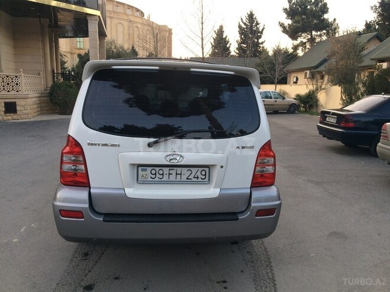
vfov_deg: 48.2
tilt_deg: -11.7
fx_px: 327
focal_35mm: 29
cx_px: 195
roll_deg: +0.0
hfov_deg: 61.7
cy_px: 146
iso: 50
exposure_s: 1/100
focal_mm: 4.15
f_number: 2.2
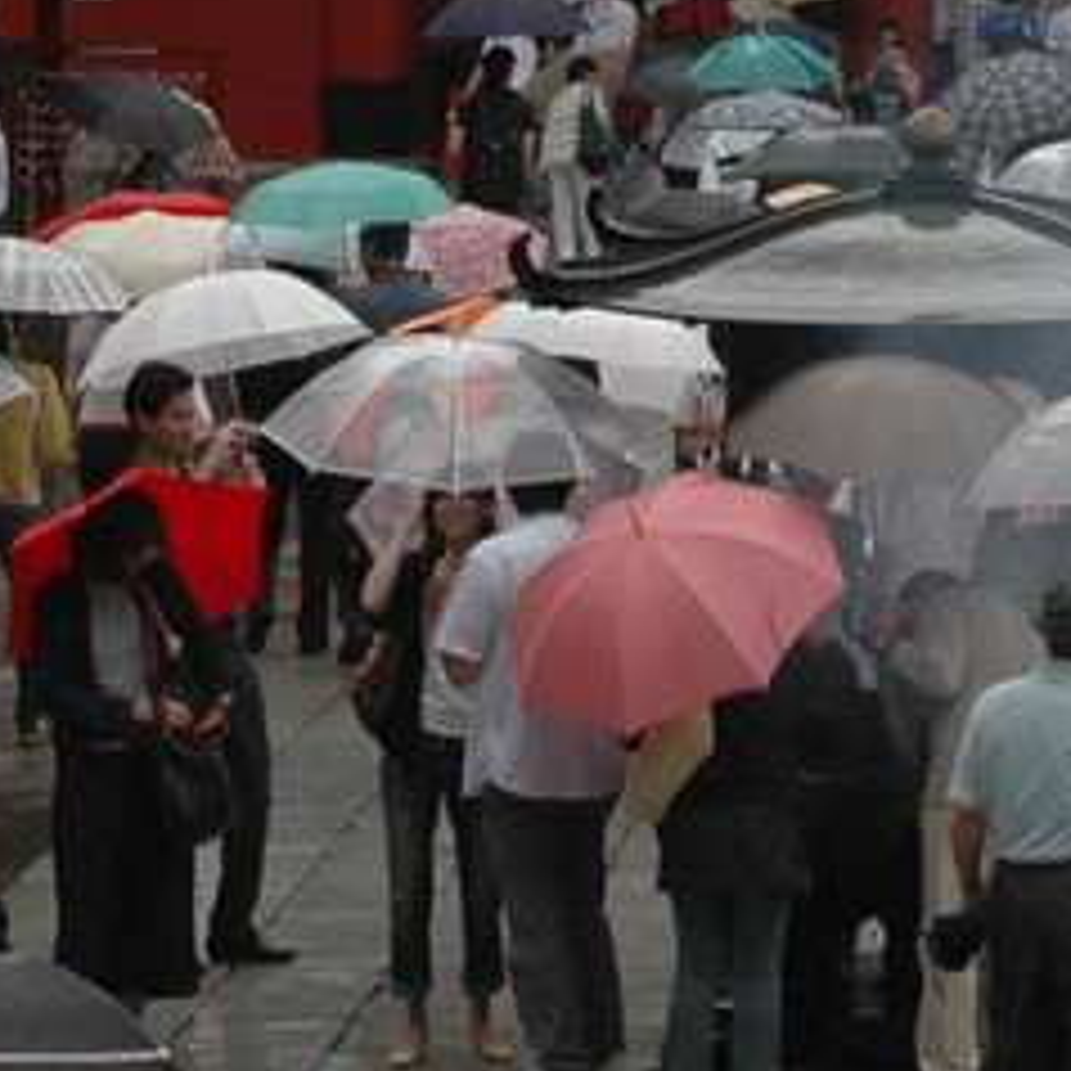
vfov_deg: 7.6
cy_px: -688
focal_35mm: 225
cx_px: 1274
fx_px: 7881
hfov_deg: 7.7
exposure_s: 1/125
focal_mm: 35
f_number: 5.6
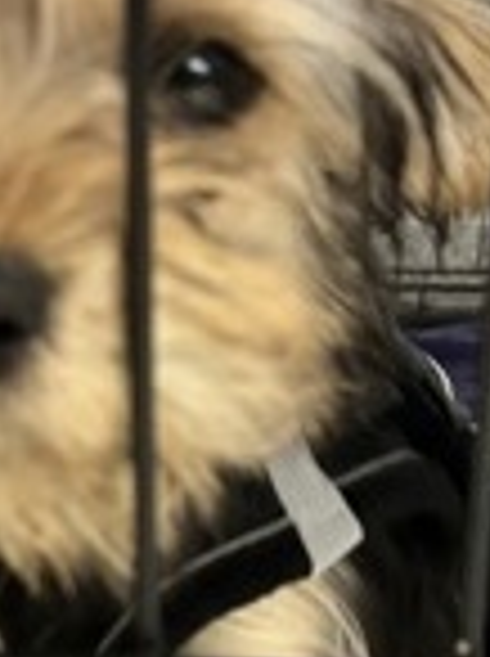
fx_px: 1420
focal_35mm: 75
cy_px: 468
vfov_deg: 25.8
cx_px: 196
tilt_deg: -21.7
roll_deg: -1.3
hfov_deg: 19.6
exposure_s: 1/60
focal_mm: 5.1
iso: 250
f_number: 1.6
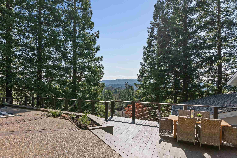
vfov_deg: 57.1
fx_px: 145
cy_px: 88
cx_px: 93
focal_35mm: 22
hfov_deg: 77.6
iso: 100
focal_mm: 16
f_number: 6.3
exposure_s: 1/400
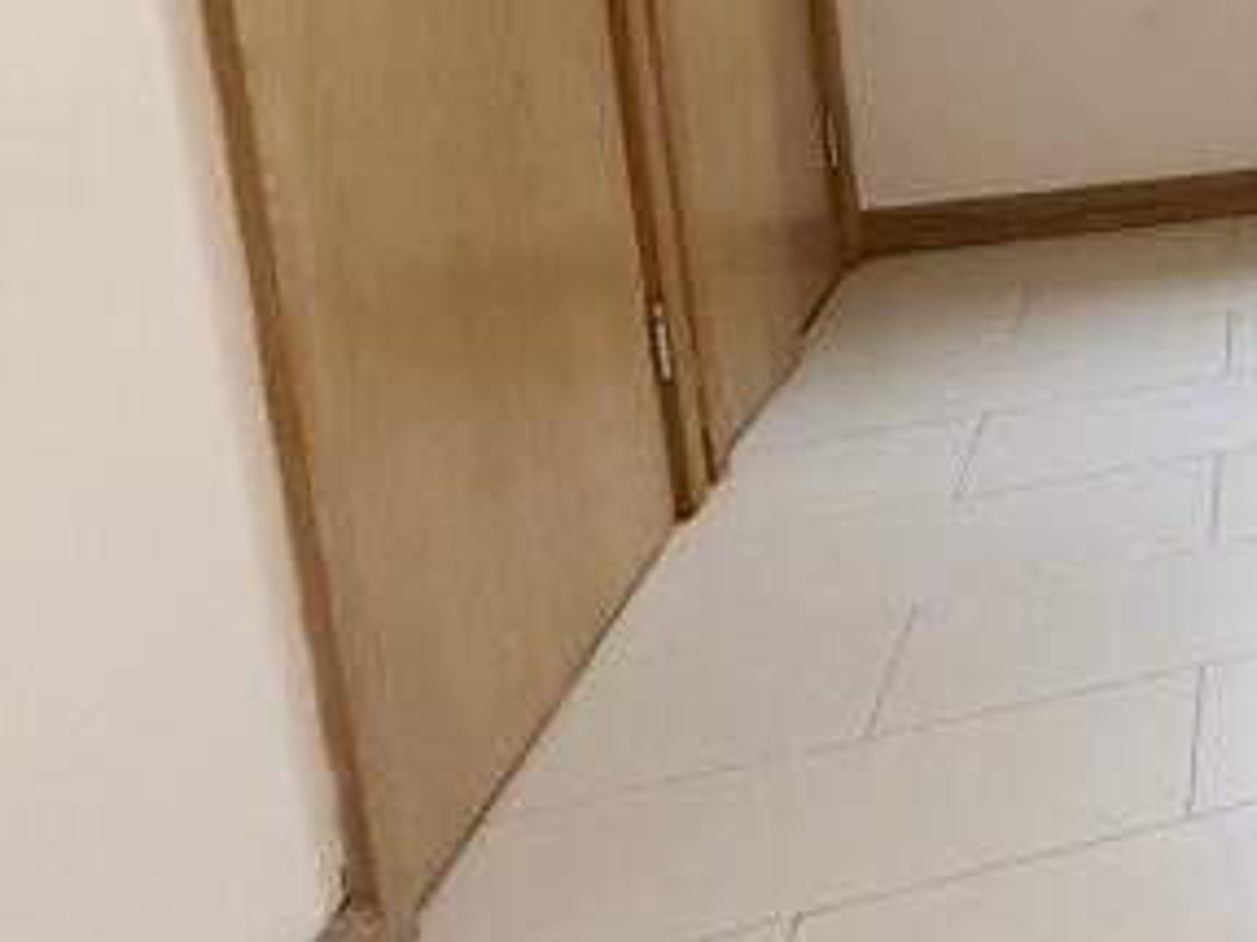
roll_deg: -0.2
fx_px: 1815
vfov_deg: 26.9
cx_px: 2207
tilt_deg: -8.5
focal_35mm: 50
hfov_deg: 22.9
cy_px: -70
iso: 500
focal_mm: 2.22
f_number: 2.2
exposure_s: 1/100
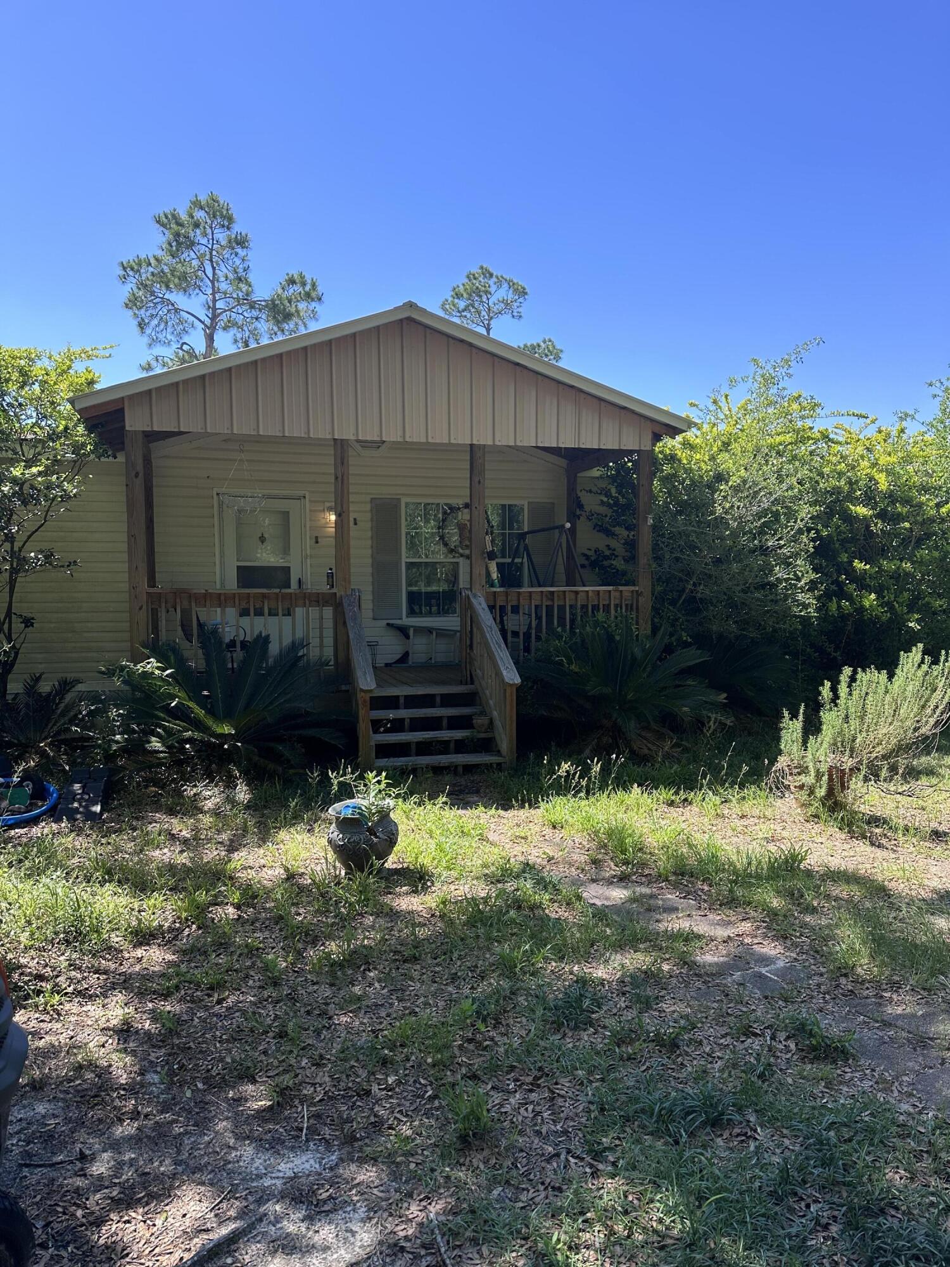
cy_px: 634
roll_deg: +1.1
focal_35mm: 24
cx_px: 475
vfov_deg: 71.6
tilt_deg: -1.7
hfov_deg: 56.8
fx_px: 878
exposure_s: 1/1639
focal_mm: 6.86
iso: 80
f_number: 1.78
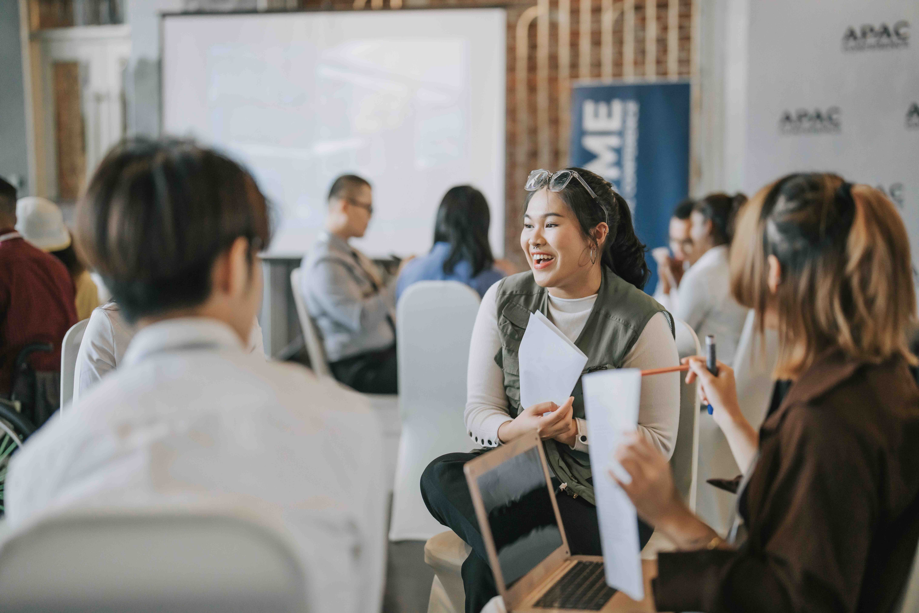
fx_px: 1276
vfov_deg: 27.0
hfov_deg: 39.6
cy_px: 306
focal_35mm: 50
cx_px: 460
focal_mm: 50
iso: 800
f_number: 1.4
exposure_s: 1/2000
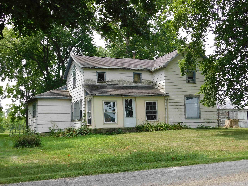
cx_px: 124
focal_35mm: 45
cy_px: 93
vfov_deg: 32.2
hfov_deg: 42.1
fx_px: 322
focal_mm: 8
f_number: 3.7
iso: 125
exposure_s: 1/500
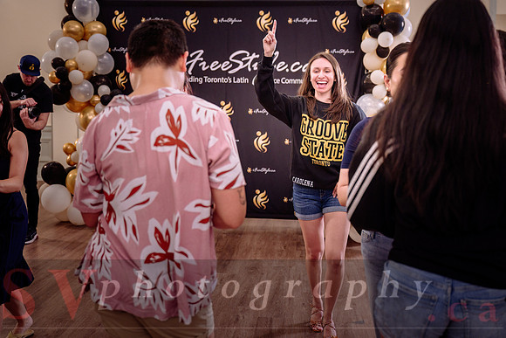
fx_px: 590
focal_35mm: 42
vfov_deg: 31.9
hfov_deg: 46.4
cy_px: 156
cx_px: 253
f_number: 2.8
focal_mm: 38
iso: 1600
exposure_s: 1/160
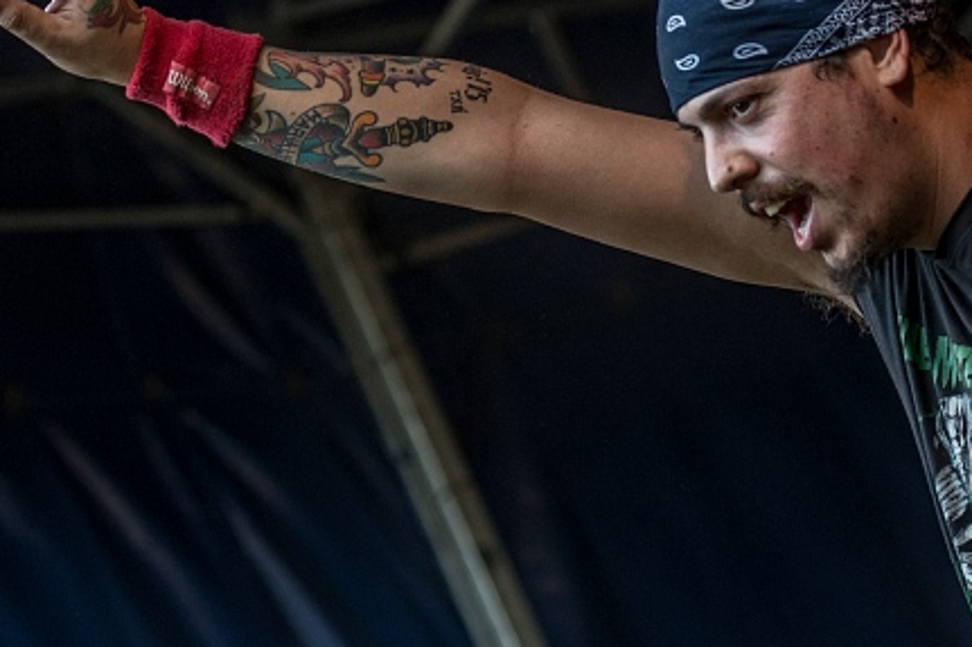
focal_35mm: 188
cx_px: 622
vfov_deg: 7.3
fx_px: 5069
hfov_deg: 10.9
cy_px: 214
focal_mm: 75
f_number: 2.8
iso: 640
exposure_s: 1/160
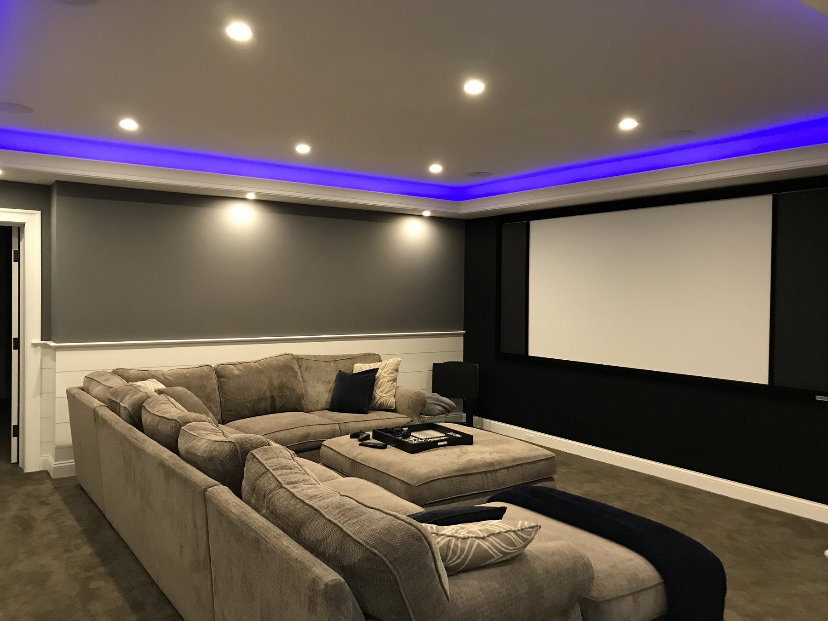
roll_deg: +0.0
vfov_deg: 49.7
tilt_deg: -1.4
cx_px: 414
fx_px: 670
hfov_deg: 63.4
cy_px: 310
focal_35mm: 28
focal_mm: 3.99
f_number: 1.8
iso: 100
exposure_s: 1/12
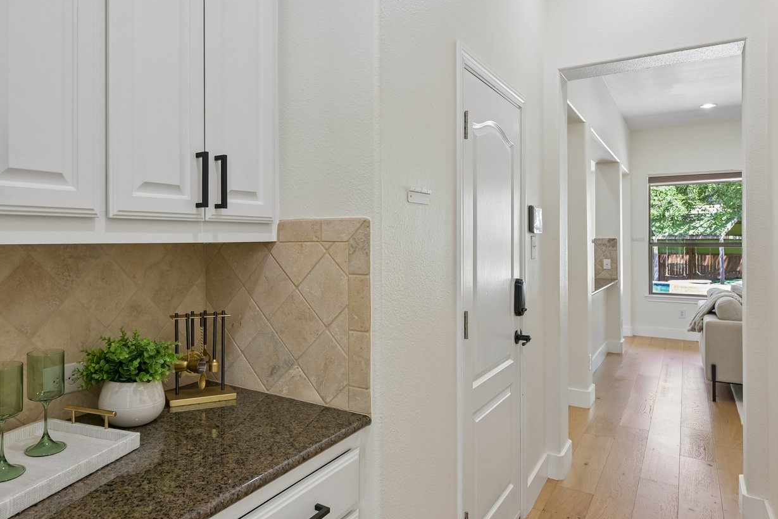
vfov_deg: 51.2
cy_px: 237
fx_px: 540
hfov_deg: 70.8
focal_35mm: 25
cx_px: 314
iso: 320
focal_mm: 15
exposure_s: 1/15
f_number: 6.7
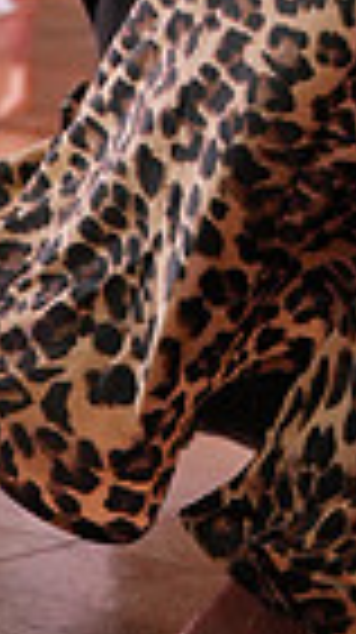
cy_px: -652
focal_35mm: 302
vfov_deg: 6.9
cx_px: 759
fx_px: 5083
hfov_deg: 4.0
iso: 1600
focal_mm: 70
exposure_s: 1/500
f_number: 4
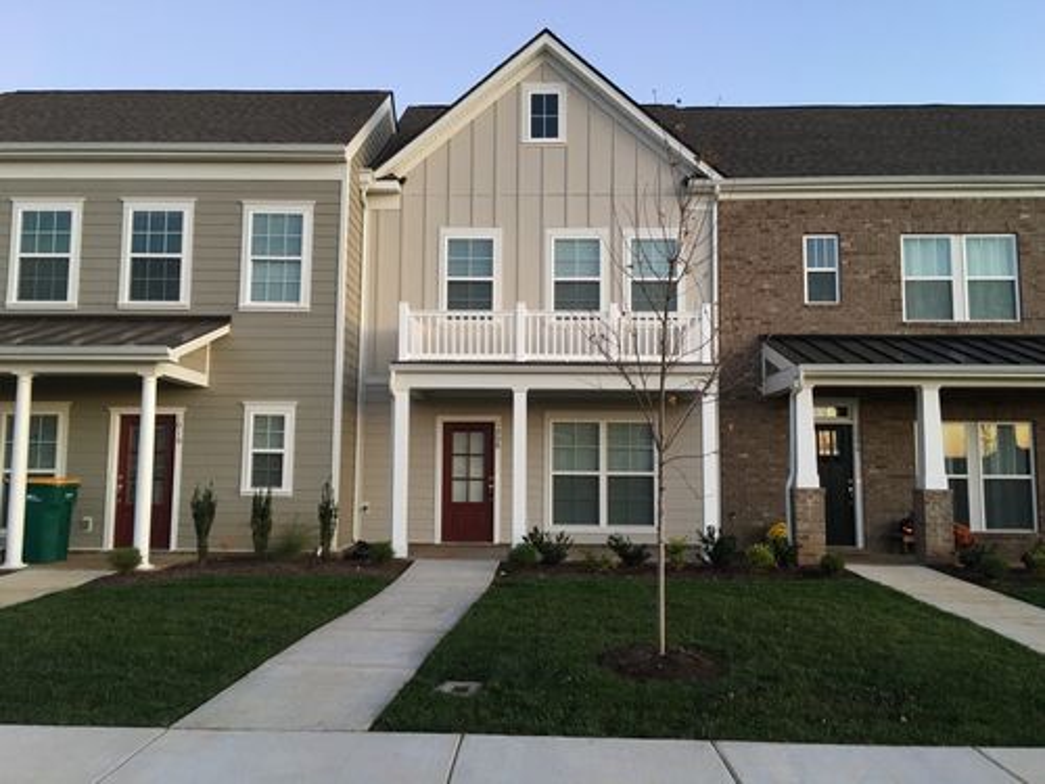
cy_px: 392
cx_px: 522
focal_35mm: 29
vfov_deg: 48.2
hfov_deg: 61.7
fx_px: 875
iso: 40
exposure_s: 1/15
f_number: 2.2
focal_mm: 4.15
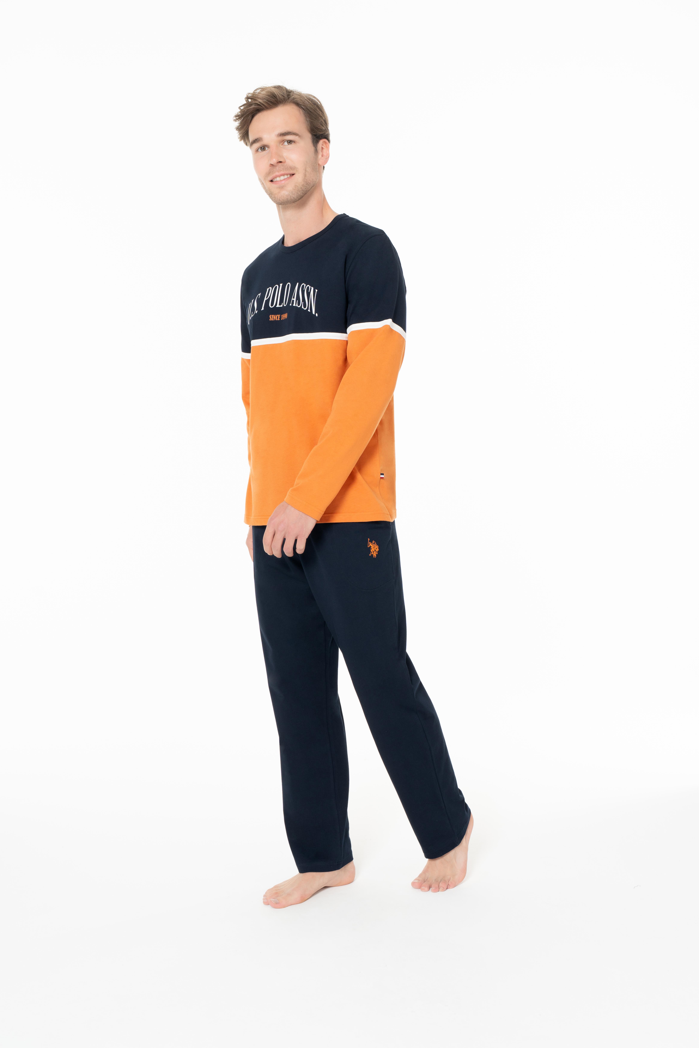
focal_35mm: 41
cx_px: 350
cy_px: 524
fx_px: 1194
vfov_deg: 47.4
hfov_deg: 32.6
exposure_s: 1/160
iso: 200
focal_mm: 41
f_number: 8
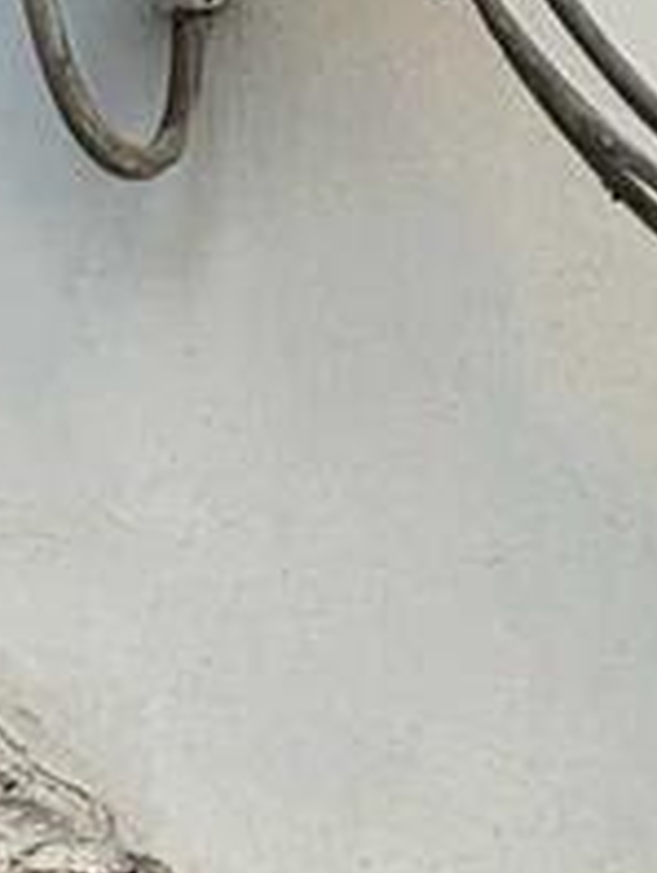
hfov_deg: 2.0
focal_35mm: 726
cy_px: 2615
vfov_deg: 2.7
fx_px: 18333
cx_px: -767
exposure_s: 1/107
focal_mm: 15.66
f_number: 2.8
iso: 50
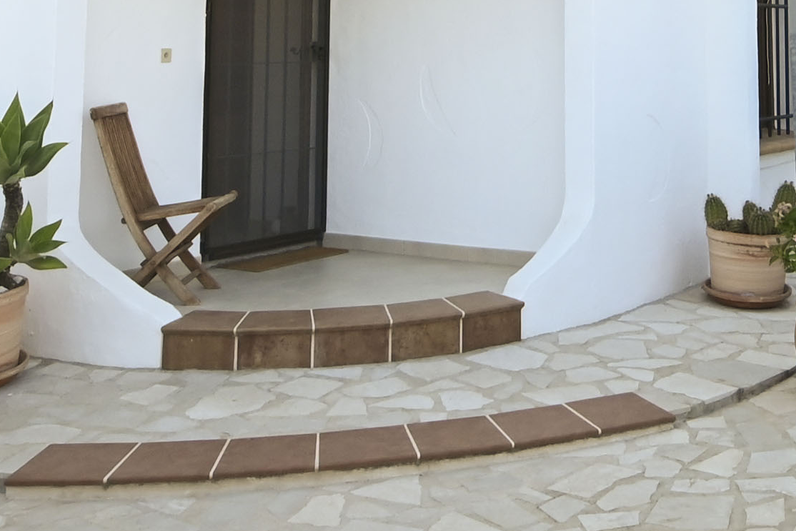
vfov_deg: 22.9
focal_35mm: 53
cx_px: 692
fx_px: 1172
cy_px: -144
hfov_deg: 35.6
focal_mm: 10
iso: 400
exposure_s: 1/100
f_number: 13
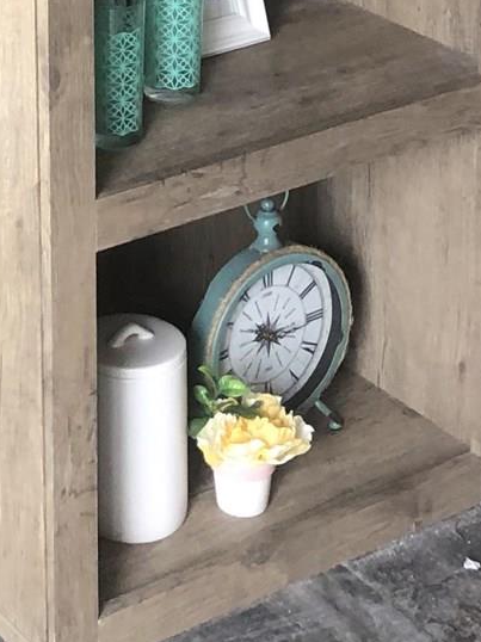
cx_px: -74
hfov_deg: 12.1
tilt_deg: -12.0
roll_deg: +1.7
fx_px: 2225
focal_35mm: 120
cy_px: -443
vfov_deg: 14.7
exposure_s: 1/20
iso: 40
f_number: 1.8
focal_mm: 3.99
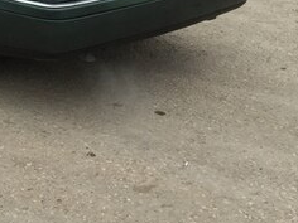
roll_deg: +0.9
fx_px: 697
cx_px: -34
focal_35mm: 81
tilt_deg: -8.2
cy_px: -62
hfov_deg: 22.7
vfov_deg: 17.2
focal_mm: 4.15
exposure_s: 1/395
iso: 32
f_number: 2.2
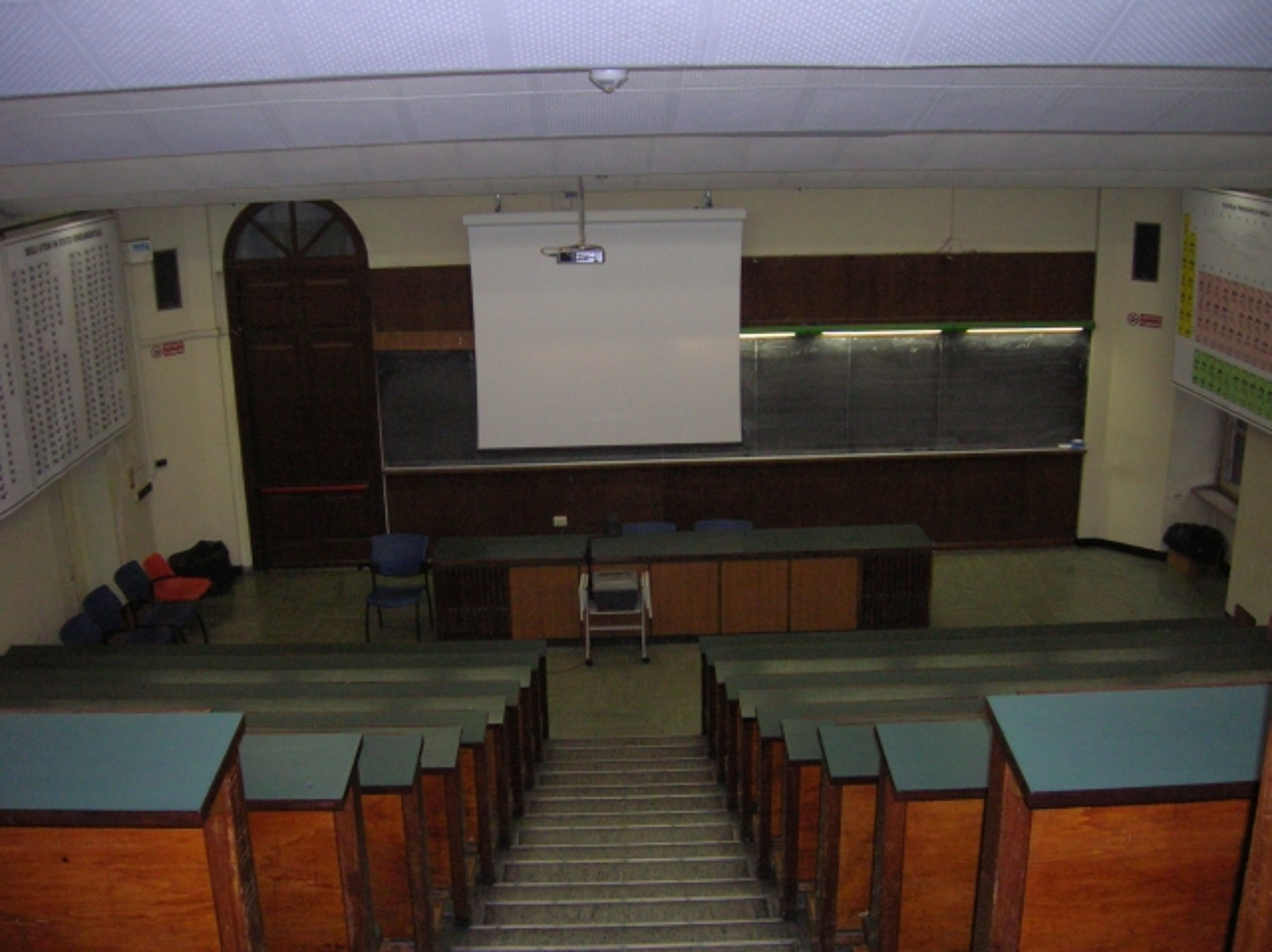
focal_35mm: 34
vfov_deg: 41.7
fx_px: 1248
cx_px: 636
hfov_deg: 54.0
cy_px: 476
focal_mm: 5.7
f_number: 2.9
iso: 200
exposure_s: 1/60.1
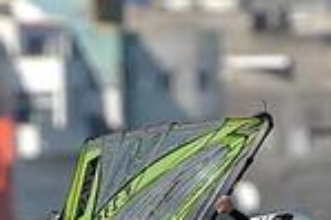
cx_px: 98
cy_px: 448
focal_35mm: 3218
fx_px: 29555
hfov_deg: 0.6
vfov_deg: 0.4
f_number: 4.5
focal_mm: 500
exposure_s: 1/2000
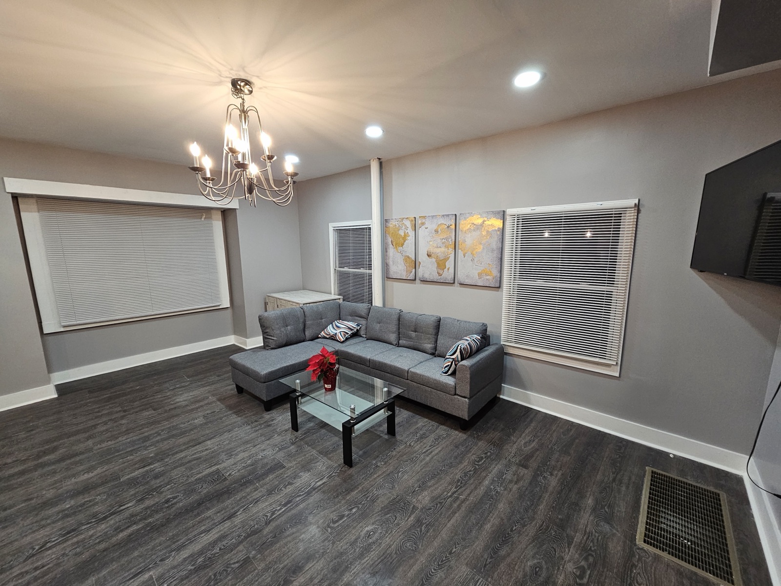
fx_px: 293
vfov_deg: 89.9
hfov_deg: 106.2
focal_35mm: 13
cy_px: 293
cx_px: 390
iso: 200
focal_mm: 2.2
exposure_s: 1/60
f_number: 2.2
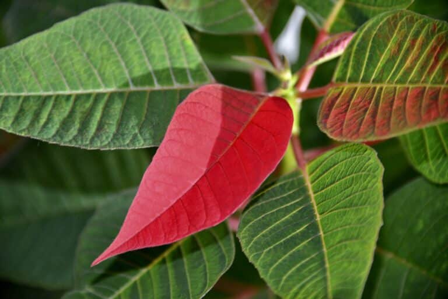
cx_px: 224
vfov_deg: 4.6
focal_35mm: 300
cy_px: 150
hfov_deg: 6.9
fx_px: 3735
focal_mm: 300
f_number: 5.6
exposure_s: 1/60
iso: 1250
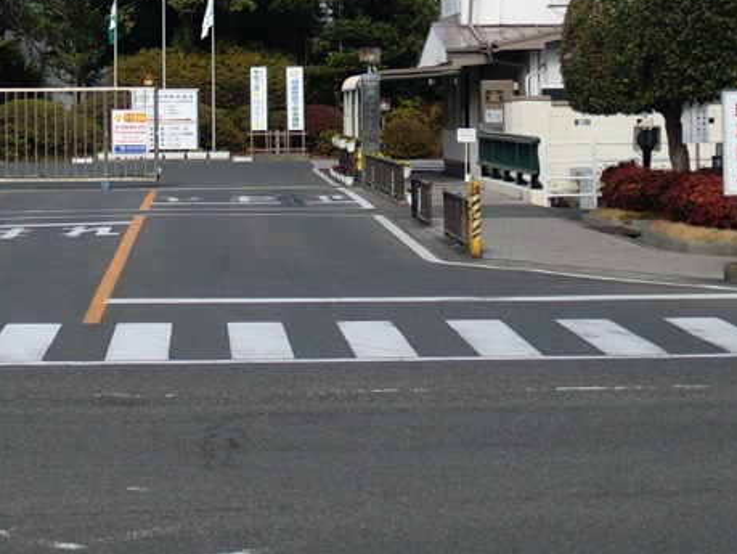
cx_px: 339
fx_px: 2727
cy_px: 100
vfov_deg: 11.5
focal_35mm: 128
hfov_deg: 15.4
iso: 64
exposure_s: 1/640
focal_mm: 7.7
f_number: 3.4
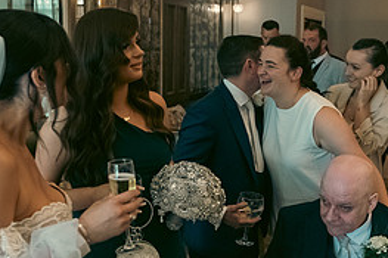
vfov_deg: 25.5
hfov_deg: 37.5
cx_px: 214
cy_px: 123
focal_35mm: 53
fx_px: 571
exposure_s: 1/160
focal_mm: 24
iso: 1600
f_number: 3.5
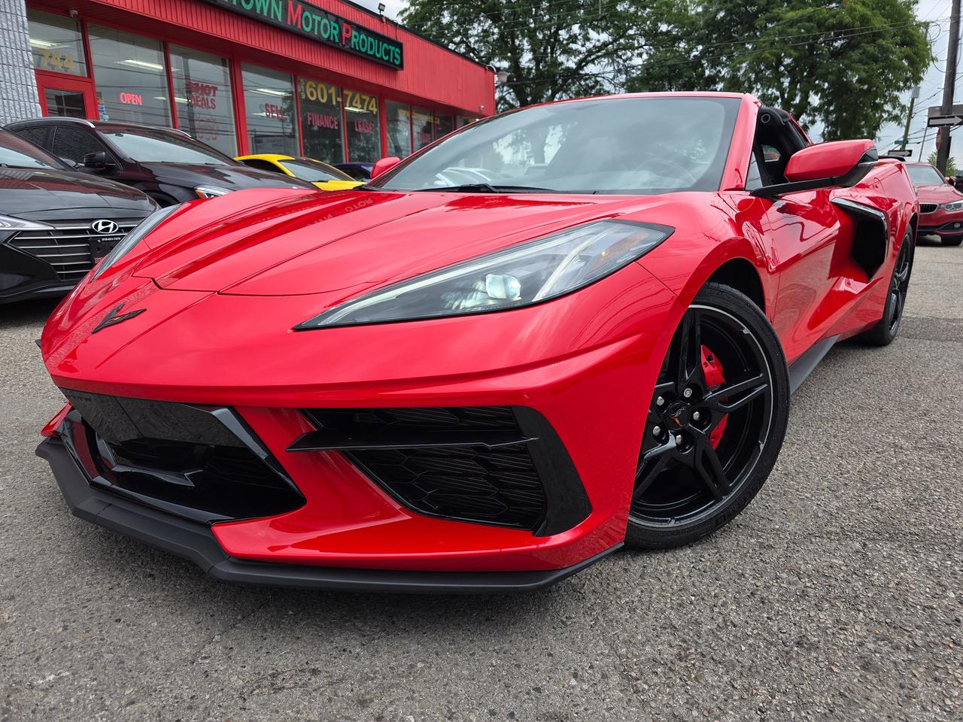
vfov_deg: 58.9
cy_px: 361
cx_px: 482
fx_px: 640
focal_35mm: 23
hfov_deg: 73.9
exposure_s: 1/300
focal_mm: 6.3
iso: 25
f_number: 1.7
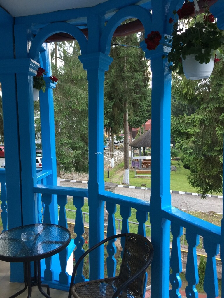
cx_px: 112
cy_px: 149
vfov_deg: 61.7
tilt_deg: -4.6
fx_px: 250
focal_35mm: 29
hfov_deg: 48.2
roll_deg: +1.8
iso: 32
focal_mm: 4.15
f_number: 2.2
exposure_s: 1/33
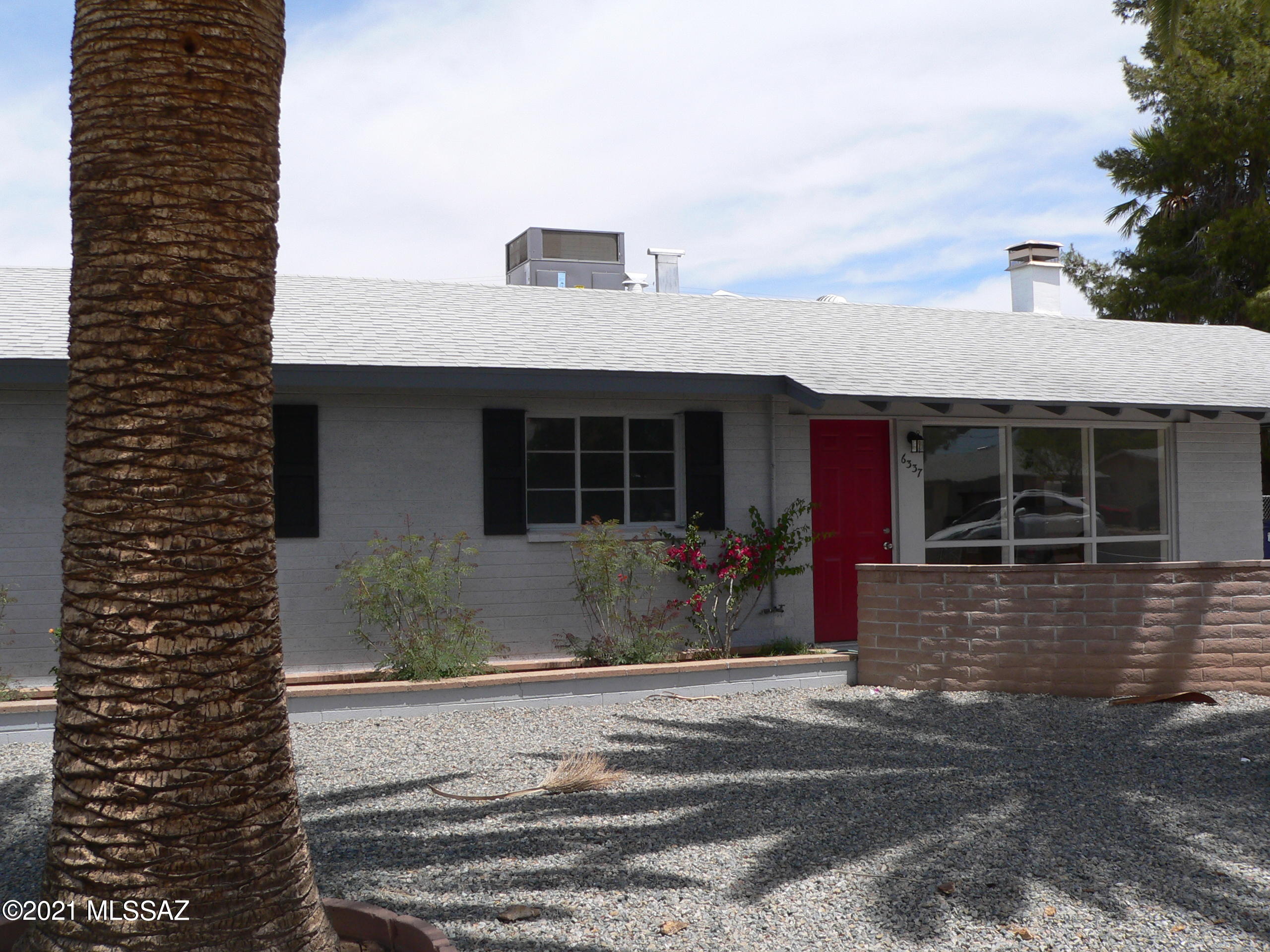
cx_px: 635
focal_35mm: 36
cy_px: 476
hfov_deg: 51.4
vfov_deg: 39.7
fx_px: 1321
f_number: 4.6
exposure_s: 1/500
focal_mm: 6
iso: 80
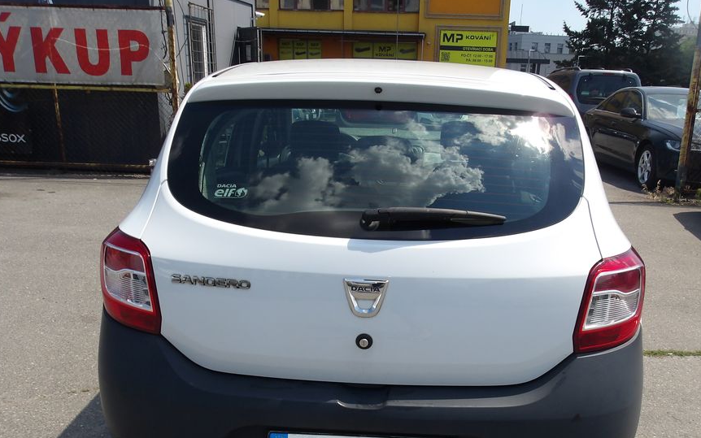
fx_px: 650
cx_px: 394
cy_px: 310
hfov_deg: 56.5
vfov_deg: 36.7
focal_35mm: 34
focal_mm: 4.9
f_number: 10.4
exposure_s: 1/113
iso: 100
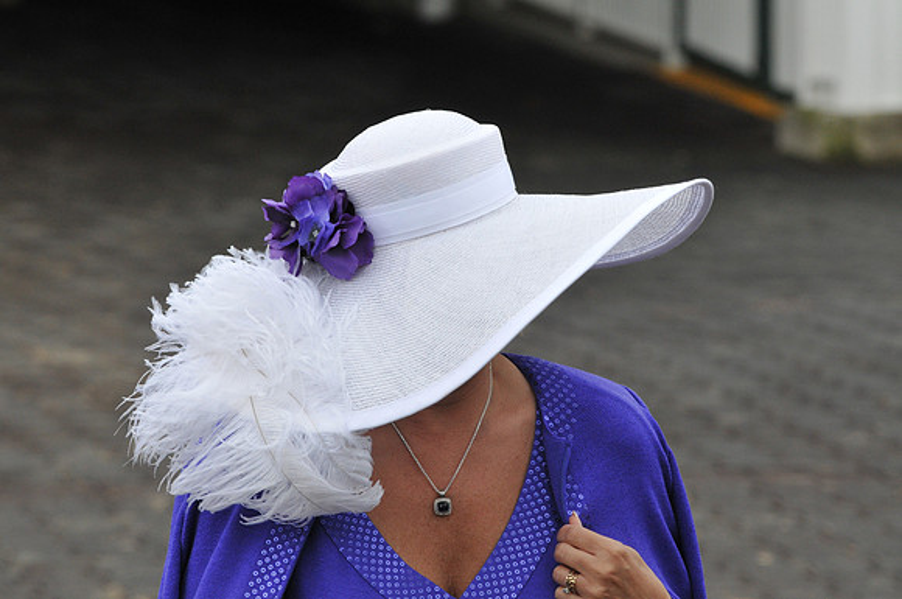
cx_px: 451
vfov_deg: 3.0
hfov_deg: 4.6
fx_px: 11259
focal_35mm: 450
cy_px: 300
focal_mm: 300
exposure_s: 1/800
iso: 800
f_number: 10
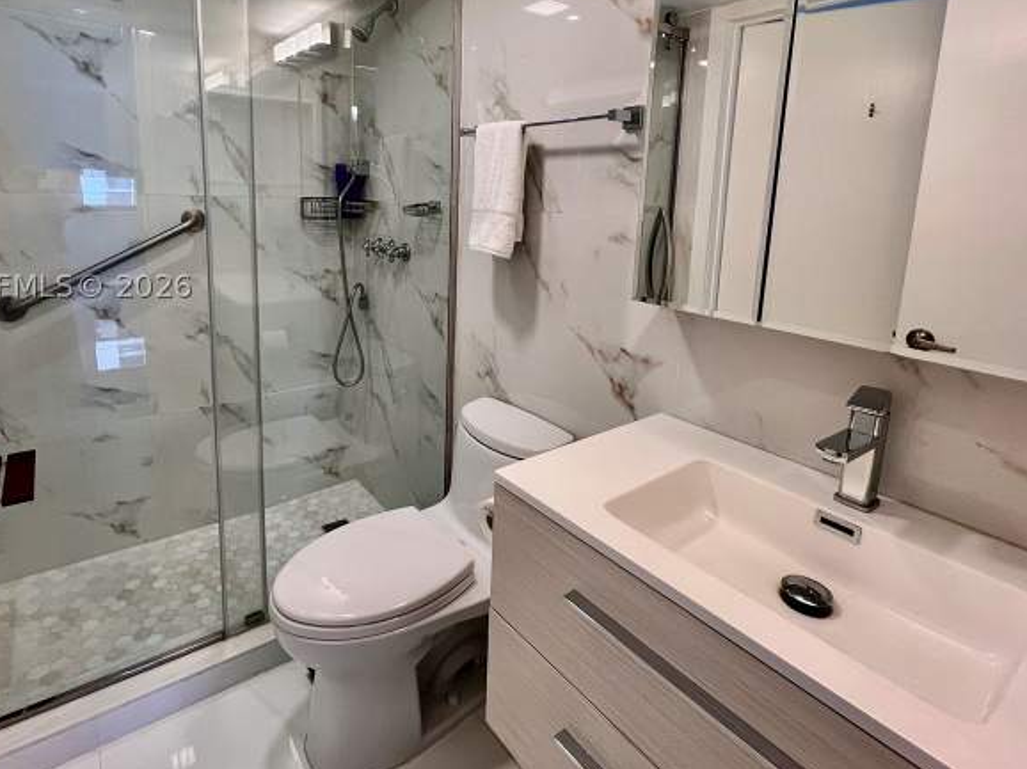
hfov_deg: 87.5
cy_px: 286
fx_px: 534
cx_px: 464
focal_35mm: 18
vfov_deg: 70.3
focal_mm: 1.57
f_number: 1.8
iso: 125
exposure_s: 1/120
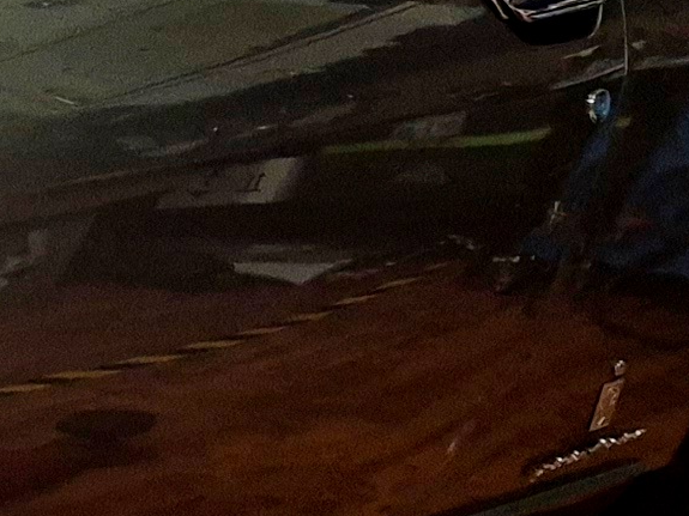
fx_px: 3184
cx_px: -1310
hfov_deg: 9.8
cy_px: -248
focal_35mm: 160
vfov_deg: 9.0
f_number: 1.8
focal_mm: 5.4
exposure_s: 1/100
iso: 200
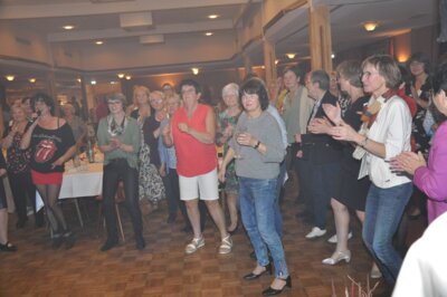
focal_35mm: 36
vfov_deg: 36.8
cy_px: 148
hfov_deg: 53.2
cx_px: 224
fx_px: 447
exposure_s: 1/60
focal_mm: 24
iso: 800
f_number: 4
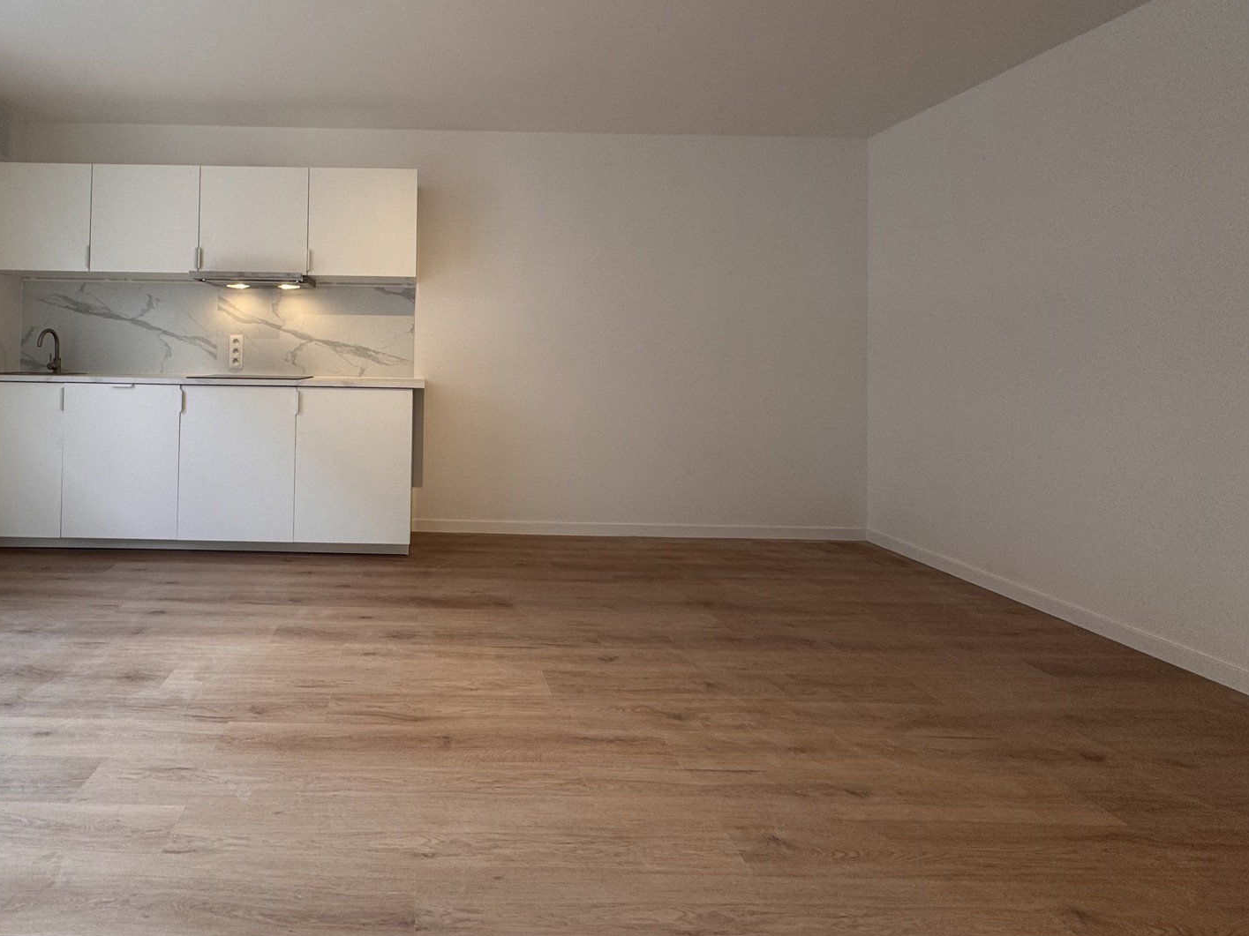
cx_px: 421
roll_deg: -1.0
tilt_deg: +0.7
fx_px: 685
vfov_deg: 67.5
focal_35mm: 19
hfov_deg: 81.9
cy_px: 346
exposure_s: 1/99
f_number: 2.2
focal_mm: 2.22
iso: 100
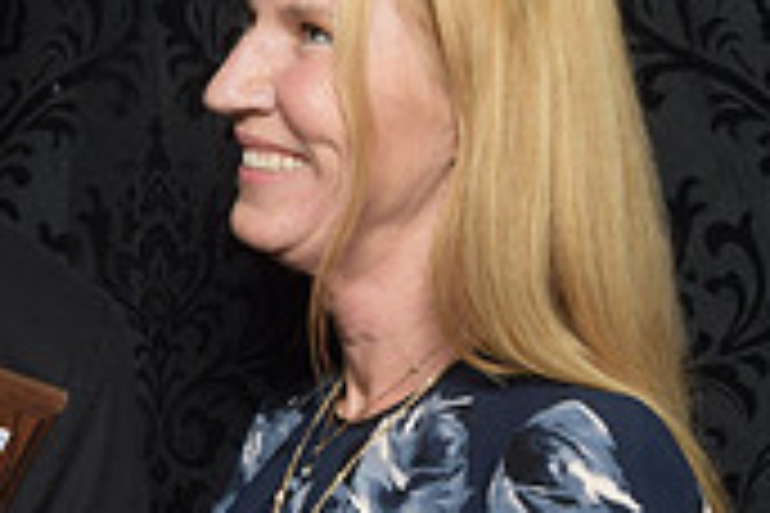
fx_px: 2823
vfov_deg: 10.4
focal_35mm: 132
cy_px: 353
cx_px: 144
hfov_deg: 15.4
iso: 500
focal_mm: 26
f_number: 20
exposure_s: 1/60
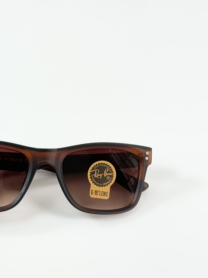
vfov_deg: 25.0
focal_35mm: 78
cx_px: 44
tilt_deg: -51.3
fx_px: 625
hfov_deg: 18.7
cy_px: 169
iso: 40
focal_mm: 6.86
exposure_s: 1/104
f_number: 1.78
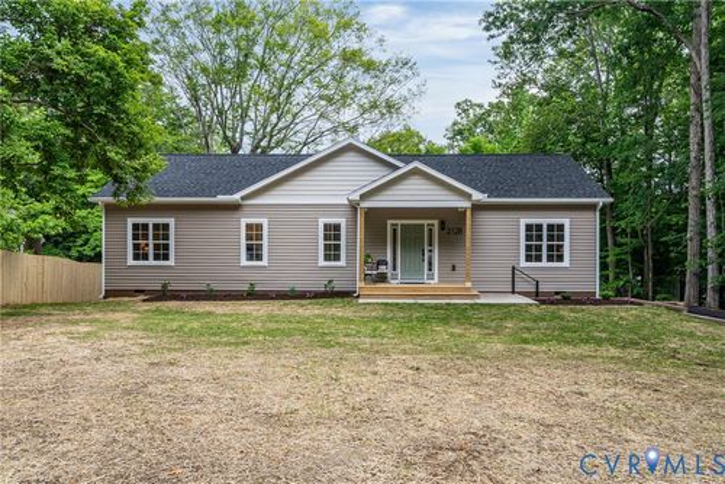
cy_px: 242
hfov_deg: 65.4
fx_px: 564
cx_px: 362
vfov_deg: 46.5
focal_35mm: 28
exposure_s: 1/80
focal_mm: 28
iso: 800
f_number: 8
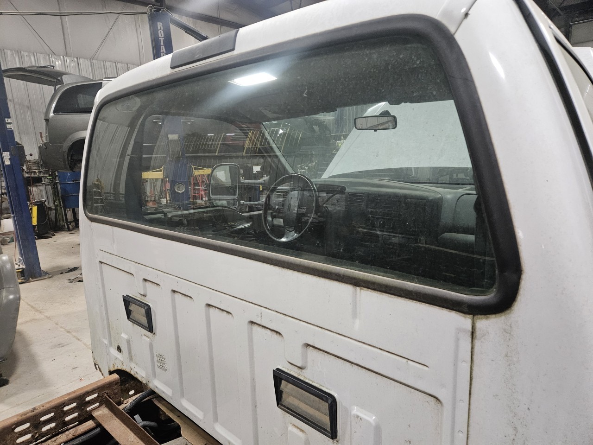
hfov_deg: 73.9
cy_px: 222
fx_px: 394
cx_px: 296
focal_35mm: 23
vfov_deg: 58.9
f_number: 1.8
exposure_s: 1/120
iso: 1000
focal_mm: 5.4
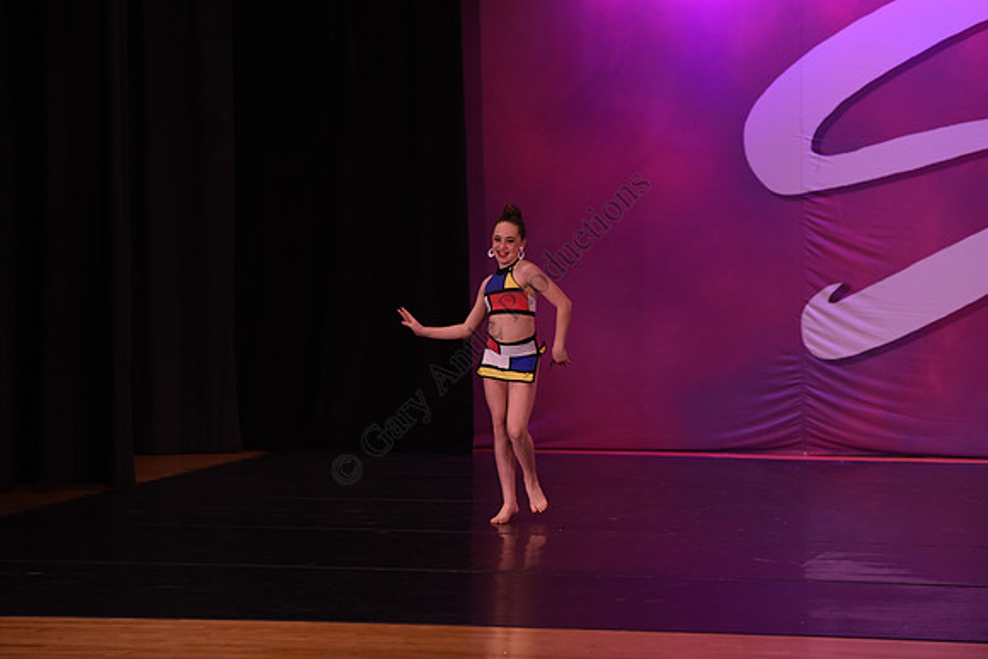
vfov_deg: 9.2
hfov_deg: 13.7
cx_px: 494
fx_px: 4117
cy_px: 330
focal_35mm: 150
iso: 2000
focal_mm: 150
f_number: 4.5
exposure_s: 1/320
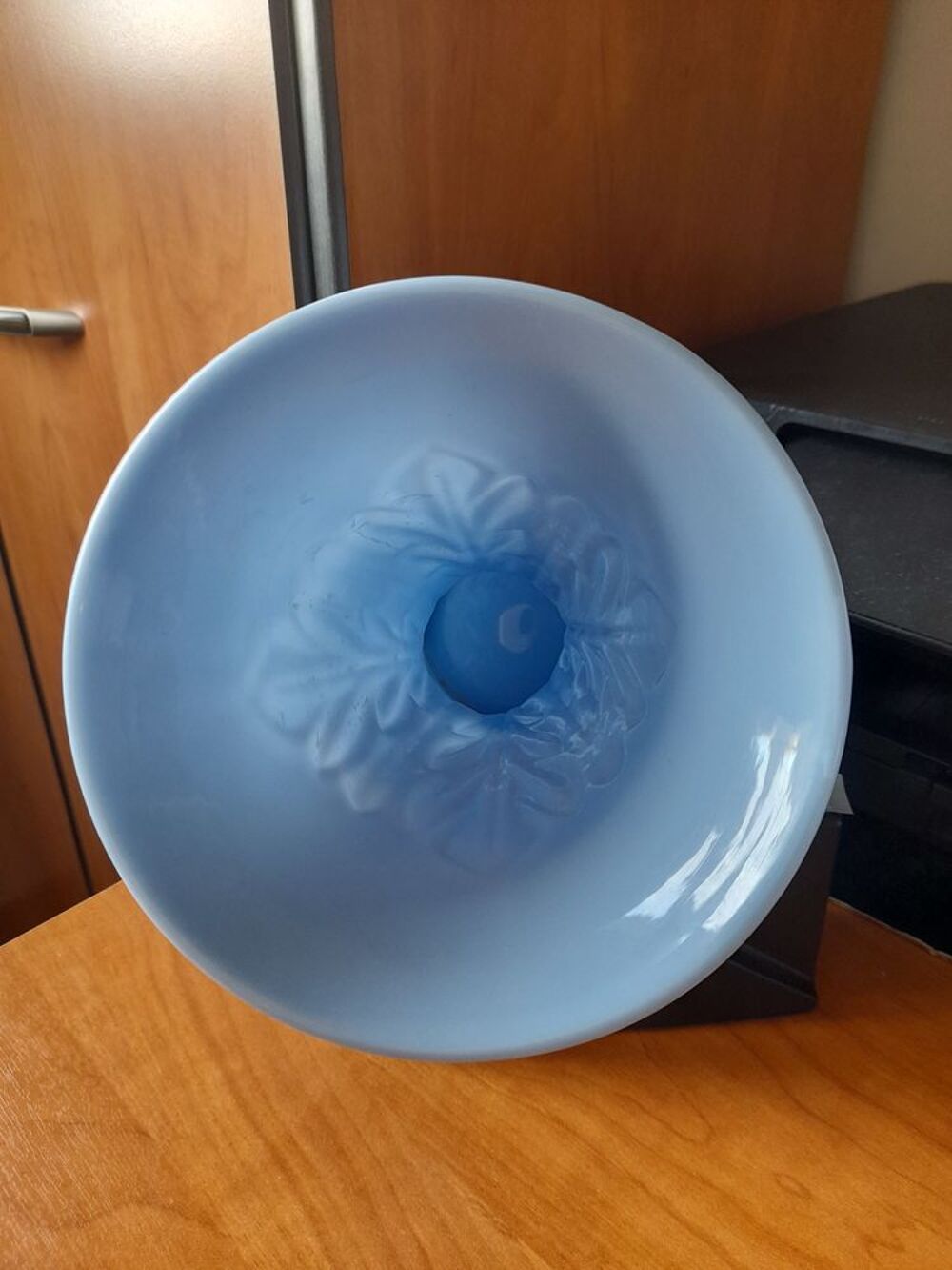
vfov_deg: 69.4
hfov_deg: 54.9
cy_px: 635
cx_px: 476
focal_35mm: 25
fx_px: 917
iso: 250
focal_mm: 4.6
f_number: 2
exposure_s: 1/50
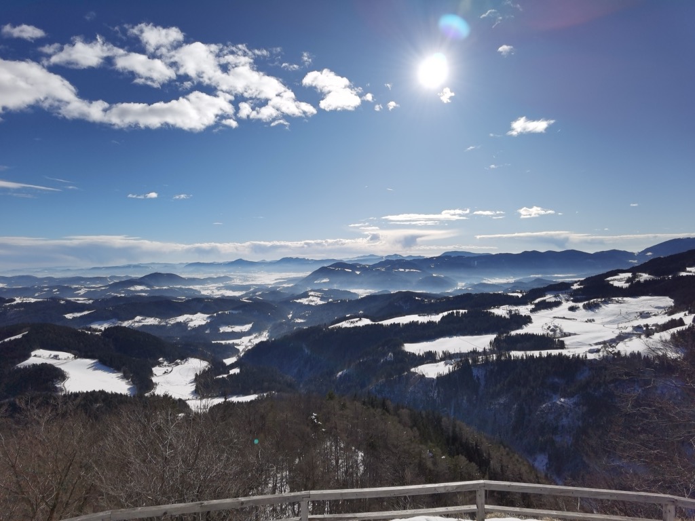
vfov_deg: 71.6
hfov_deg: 87.8
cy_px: 260
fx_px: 361
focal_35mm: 18
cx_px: 348
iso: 50
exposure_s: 1/5051
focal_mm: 4.4
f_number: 1.8
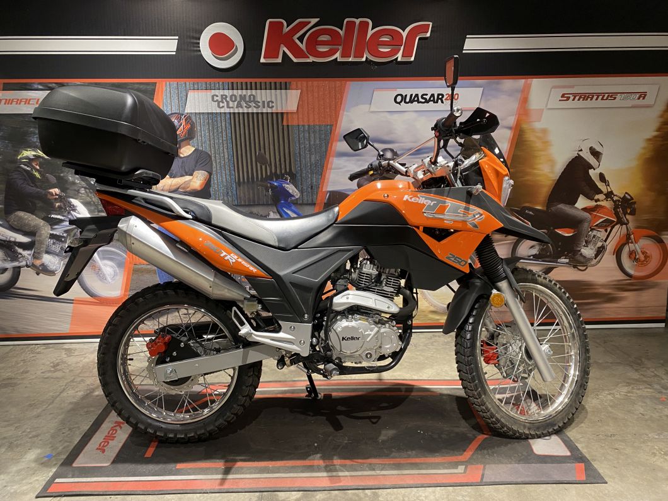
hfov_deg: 67.3
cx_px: 334
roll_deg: +1.3
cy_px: 250
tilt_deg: -13.2
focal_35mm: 26
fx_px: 502
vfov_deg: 53.1
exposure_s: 1/50
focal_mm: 4.25
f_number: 1.8
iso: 125
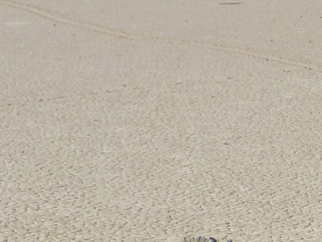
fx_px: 1824
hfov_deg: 10.1
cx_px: 89
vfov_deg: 7.6
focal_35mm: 196
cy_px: 25
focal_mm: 6.9
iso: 100
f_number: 3.9
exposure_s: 1/1600
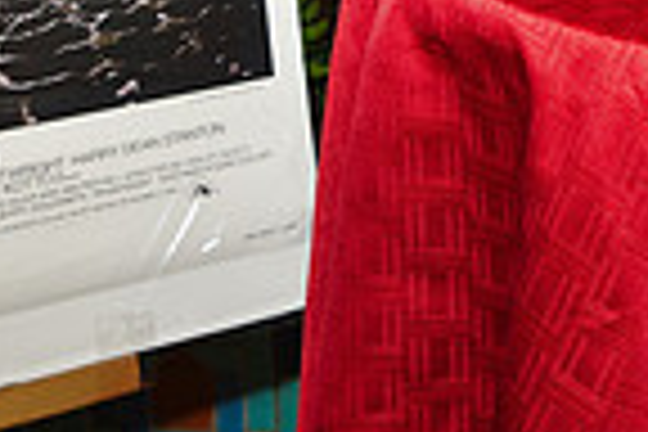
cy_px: -403
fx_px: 2106
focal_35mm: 117
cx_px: 562
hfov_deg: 17.3
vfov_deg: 10.8
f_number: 5
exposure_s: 1/60
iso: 200
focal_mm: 29
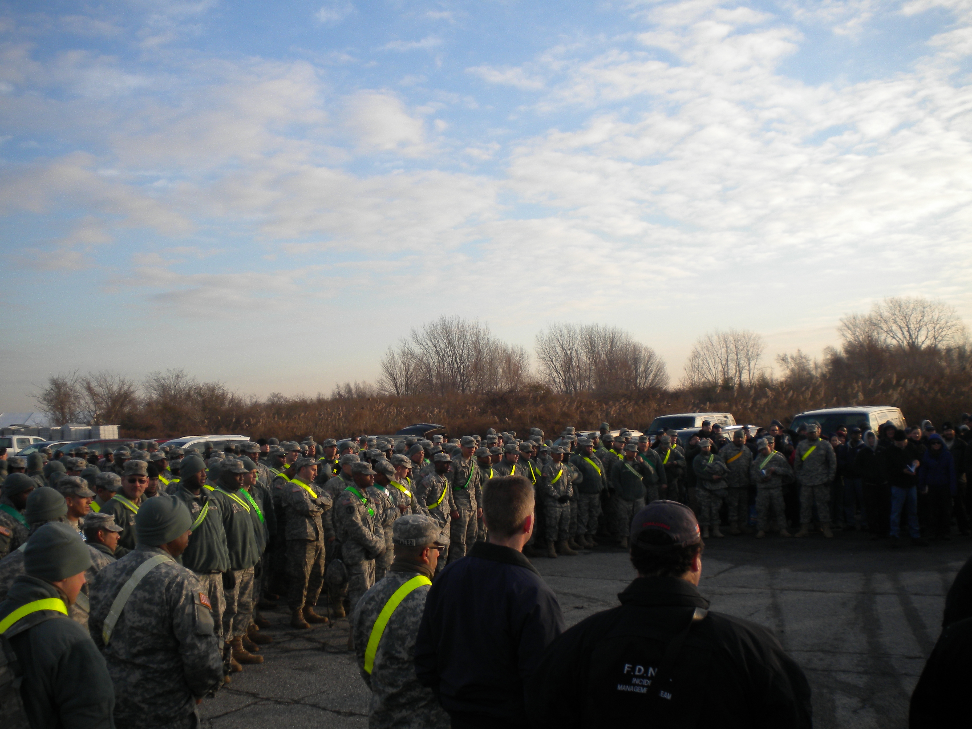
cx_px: 486
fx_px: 983
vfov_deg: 40.7
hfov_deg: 52.6
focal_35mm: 35
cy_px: 364
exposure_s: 1/328
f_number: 4.6
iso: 80
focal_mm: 6.3
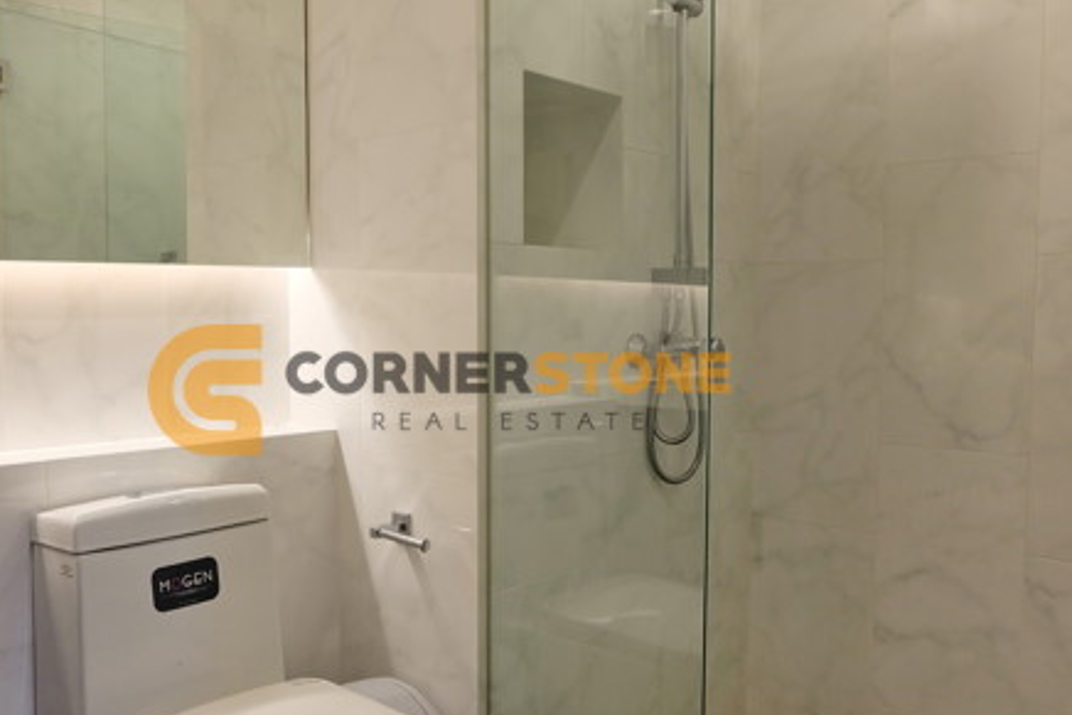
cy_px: 391
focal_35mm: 33
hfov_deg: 56.9
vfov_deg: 40.0
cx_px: 440
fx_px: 983
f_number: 3.5
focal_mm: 16
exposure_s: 1/85
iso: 800
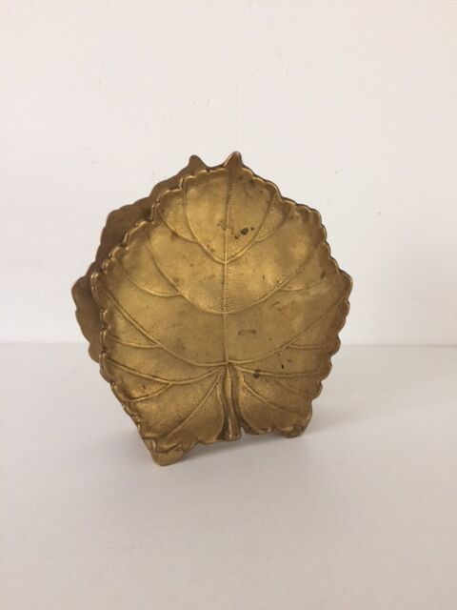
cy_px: 305
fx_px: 510
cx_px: 228
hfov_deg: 48.2
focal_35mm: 29
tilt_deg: -17.0
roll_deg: -0.1
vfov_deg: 61.7
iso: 160
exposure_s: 1/33
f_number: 2.2
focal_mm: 4.15
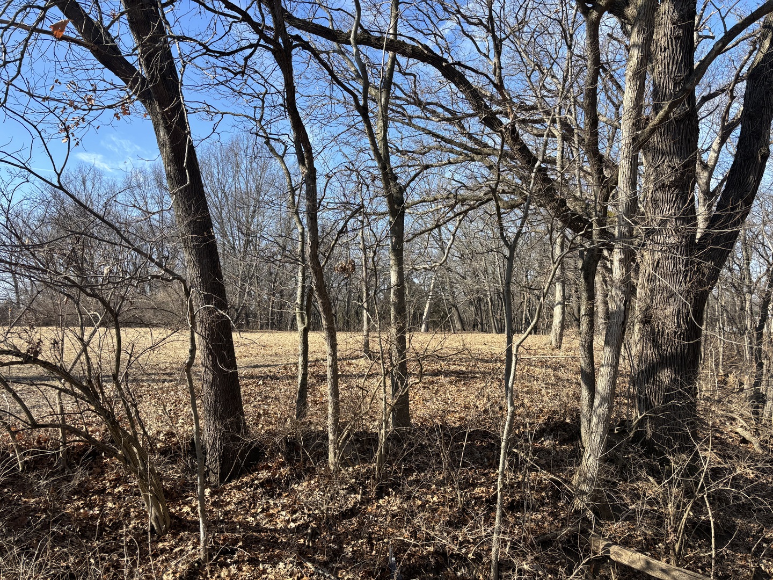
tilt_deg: +2.4
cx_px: 386
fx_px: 581
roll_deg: -0.5
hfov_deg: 67.3
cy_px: 290
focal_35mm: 26
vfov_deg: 53.1
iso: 50
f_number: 1.6
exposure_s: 1/1418
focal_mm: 5.96
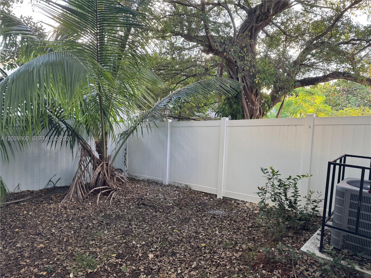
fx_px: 257
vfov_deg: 56.8
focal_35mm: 24
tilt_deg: -5.7
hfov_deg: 71.6
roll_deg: -2.8
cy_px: 139
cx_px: 186
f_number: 1.78
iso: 160
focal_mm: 6.76
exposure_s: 1/121
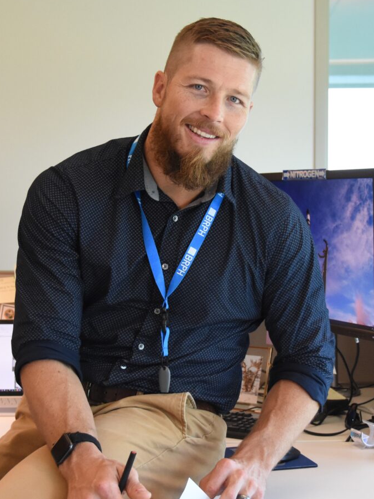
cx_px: 186
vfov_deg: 40.0
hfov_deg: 30.5
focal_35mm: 48
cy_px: 276
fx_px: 685
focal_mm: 29
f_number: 4.5
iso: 1600
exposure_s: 1/200
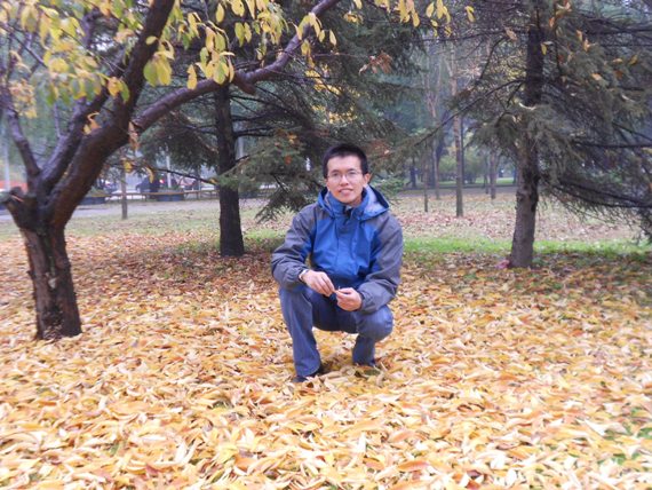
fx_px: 697
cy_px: 245
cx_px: 326
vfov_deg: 38.7
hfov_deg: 50.1
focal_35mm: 37
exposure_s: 1/30
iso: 80
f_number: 3.9
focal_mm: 6.7
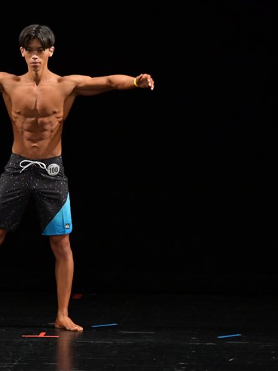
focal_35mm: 435
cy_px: 186
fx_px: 4662
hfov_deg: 3.4
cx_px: 34
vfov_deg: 4.6
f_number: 5.6
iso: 3200
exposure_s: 1/400
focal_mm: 200
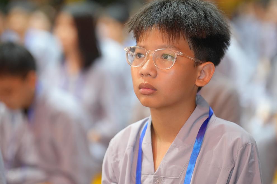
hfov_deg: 12.4
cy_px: 88
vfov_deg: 8.3
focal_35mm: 166
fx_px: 1277
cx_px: 141
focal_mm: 137
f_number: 2.8
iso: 2500
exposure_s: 1/100
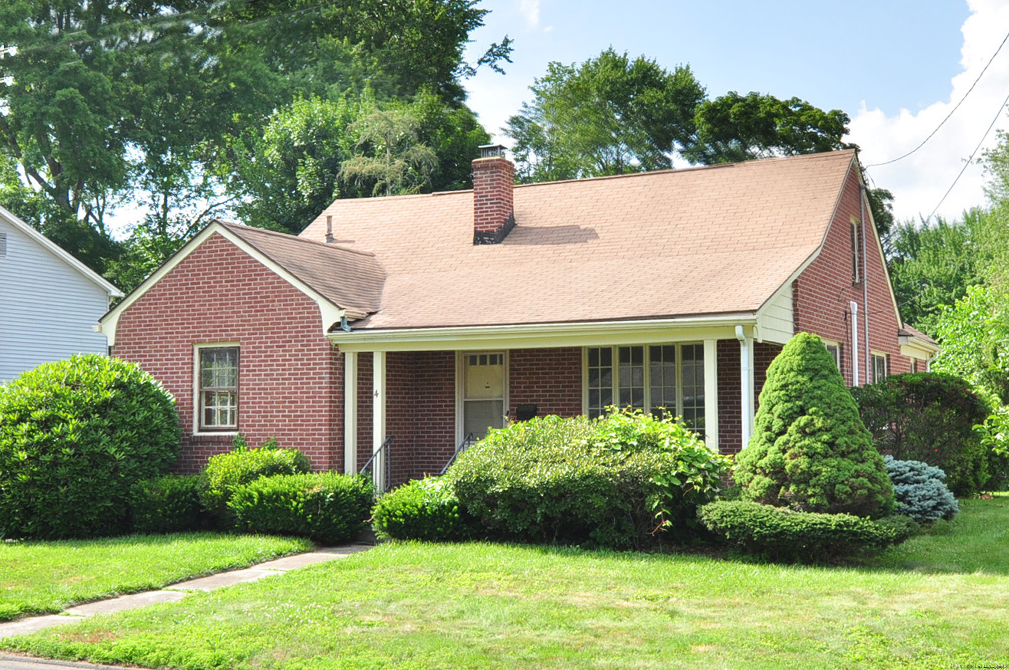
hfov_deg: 62.0
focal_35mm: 30
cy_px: 335
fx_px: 840
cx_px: 504
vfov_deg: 43.5
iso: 400
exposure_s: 1/250
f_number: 8
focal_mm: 20
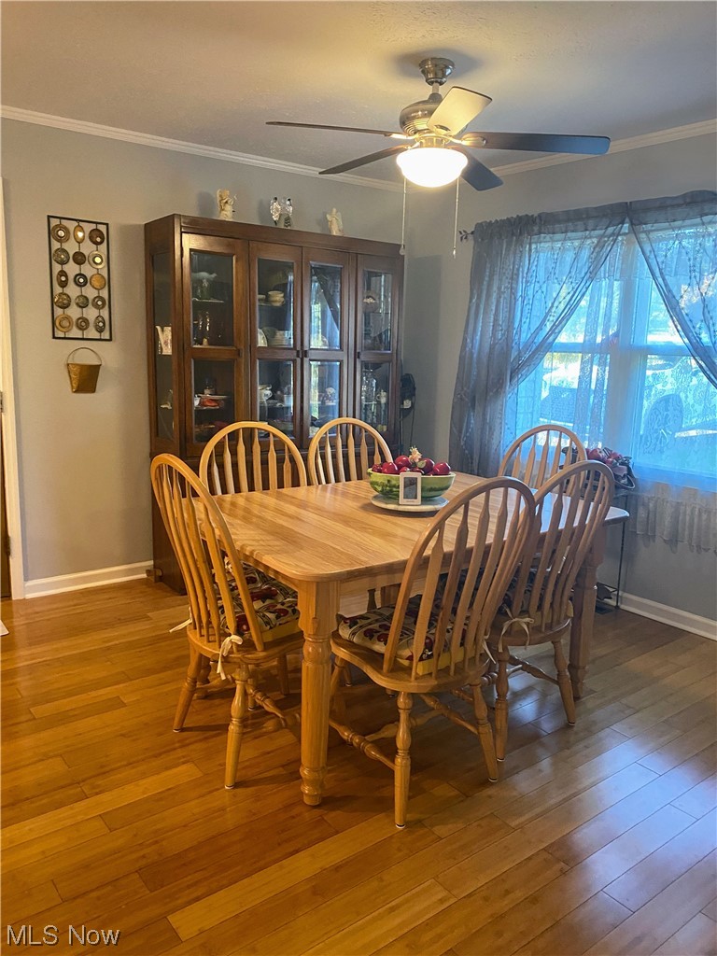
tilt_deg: -9.5
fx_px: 718
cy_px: 478
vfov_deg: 67.3
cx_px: 358
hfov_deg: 53.1
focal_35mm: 26
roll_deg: -0.6
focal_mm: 4.25
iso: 400
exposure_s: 1/60
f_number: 1.8
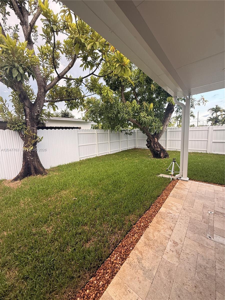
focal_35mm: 14
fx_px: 121
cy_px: 150
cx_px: 112
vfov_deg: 102.1
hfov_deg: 85.7
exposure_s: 1/99
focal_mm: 2.22
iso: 80
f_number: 2.2
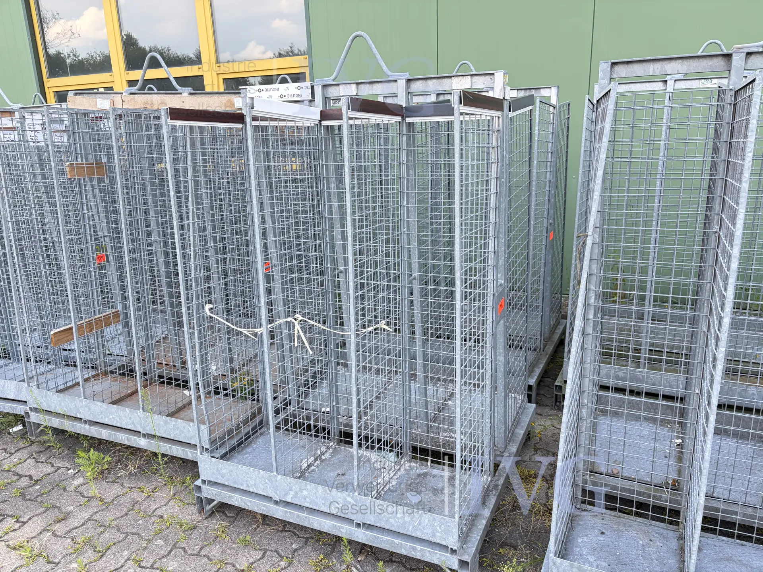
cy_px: 286
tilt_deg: -13.5
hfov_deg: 67.3
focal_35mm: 26
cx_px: 382
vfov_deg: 53.1
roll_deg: +3.5
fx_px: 573
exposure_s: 1/198
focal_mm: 5.96
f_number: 1.6
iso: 50
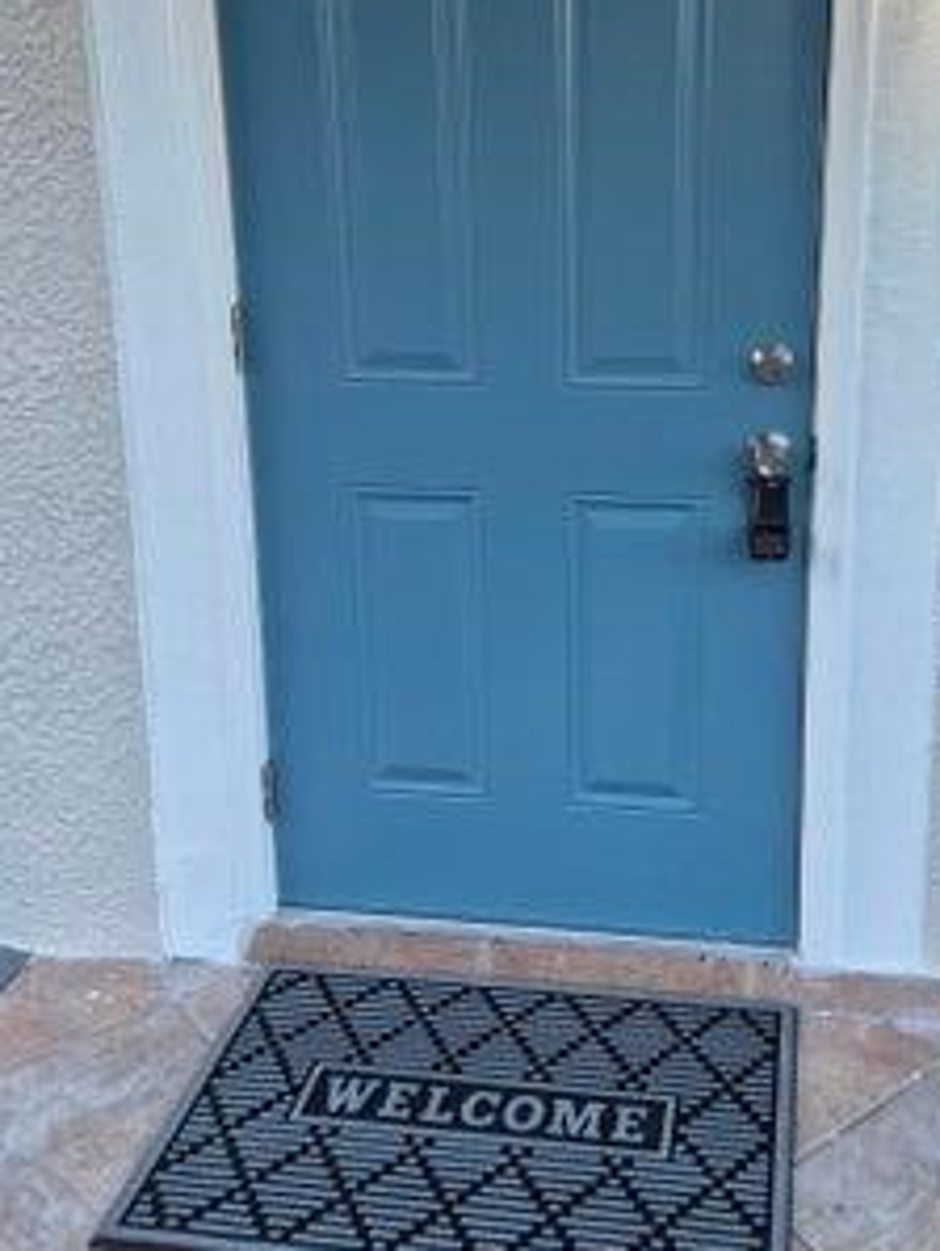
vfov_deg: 49.7
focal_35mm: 37
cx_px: 613
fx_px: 1338
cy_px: 491
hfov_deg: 38.4
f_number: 1.8
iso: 200
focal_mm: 5.4
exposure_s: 1/120
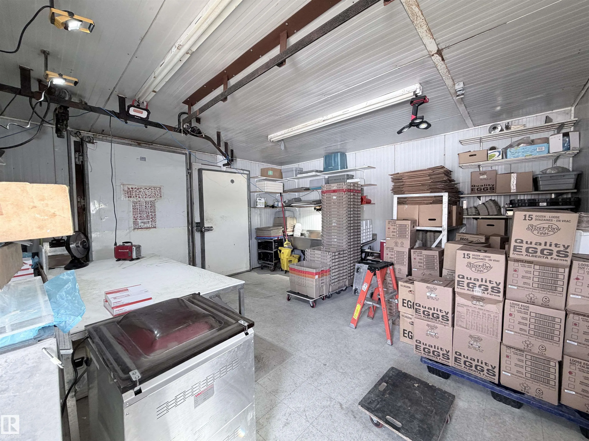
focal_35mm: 14
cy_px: 220
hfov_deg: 102.1
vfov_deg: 85.7
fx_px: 238
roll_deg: +1.2
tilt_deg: -2.2
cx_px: 294
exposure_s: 1/60
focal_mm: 2.22
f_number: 2.2
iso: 200
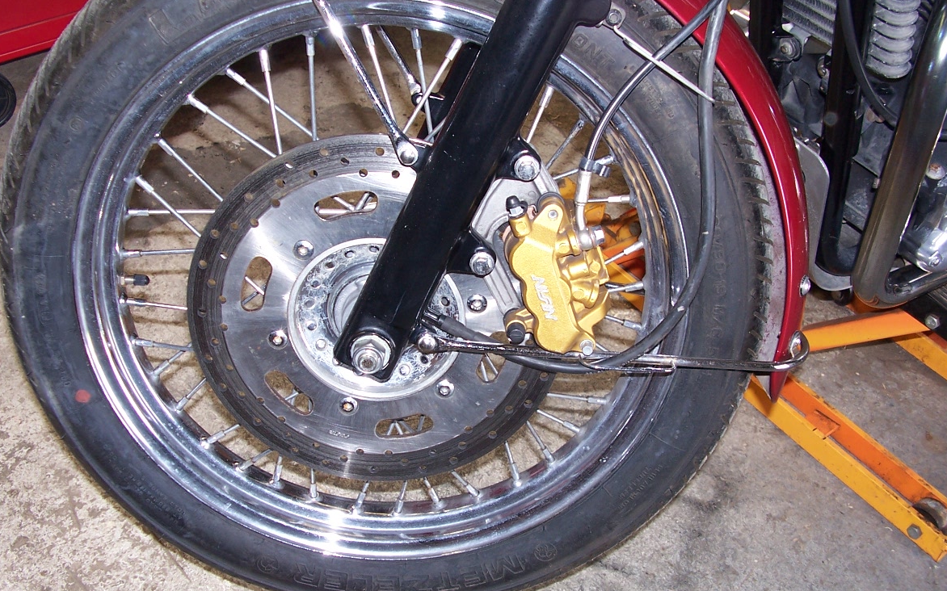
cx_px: 474
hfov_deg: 51.6
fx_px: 981
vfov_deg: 33.5
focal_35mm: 38
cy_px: 323
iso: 80
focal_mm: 6
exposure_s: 1/60
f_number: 2.8
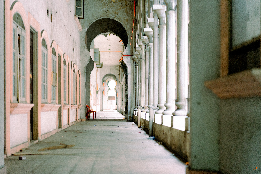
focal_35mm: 90
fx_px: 652
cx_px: 130
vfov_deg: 15.2
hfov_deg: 22.6
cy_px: 87
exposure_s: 1/200
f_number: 2.8
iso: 1600
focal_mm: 90
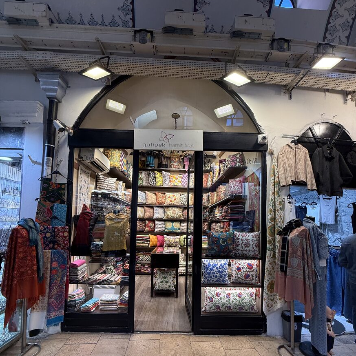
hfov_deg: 83.9
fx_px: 198
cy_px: 214
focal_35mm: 17
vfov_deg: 82.9
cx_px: 183
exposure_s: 1/100
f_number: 2.2
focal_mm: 2.22
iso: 64
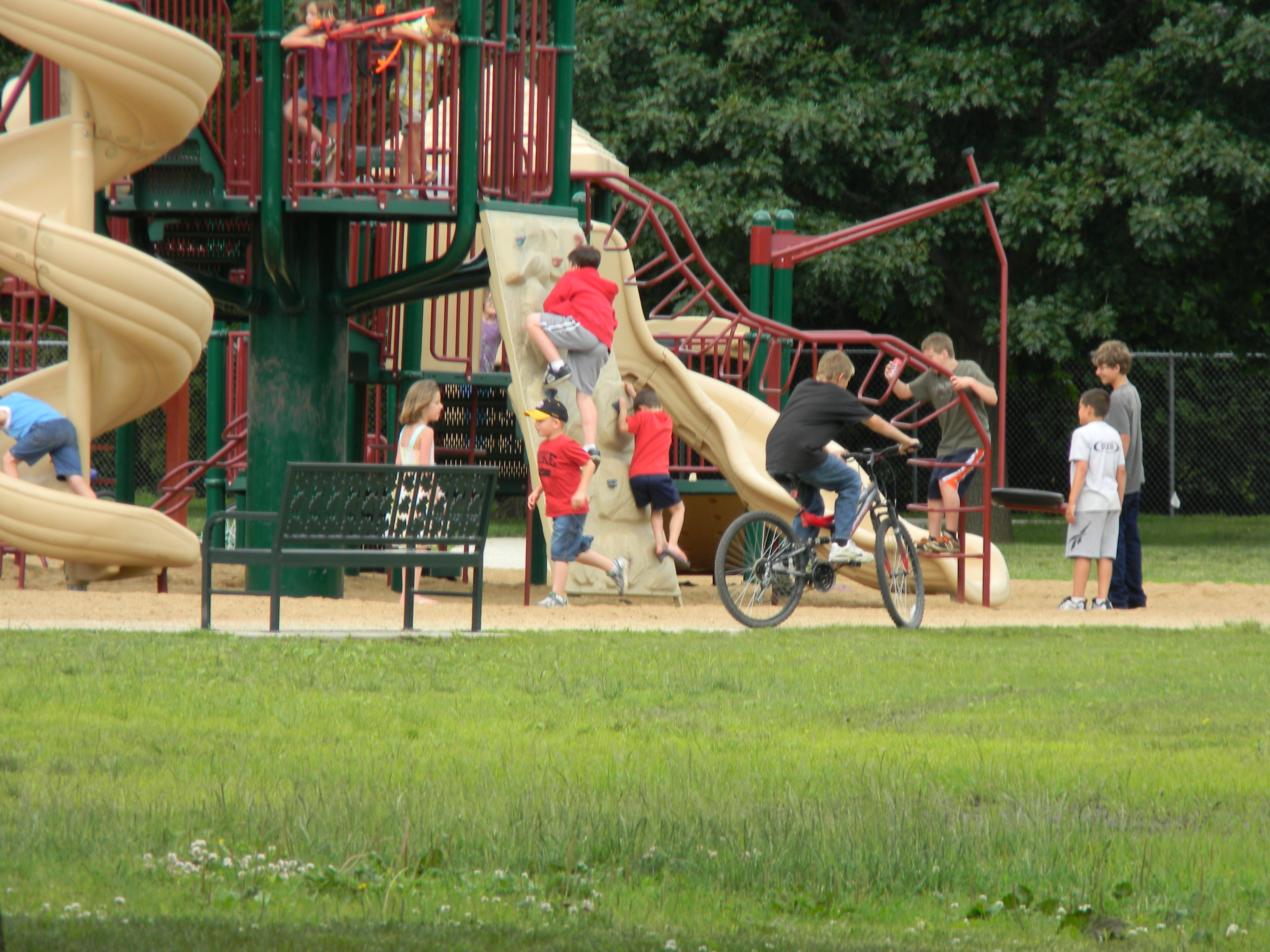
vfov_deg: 4.4
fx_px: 12291
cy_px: 476
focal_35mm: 335
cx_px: 635
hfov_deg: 5.9
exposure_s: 1/158
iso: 80
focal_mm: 60.7
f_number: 5.4
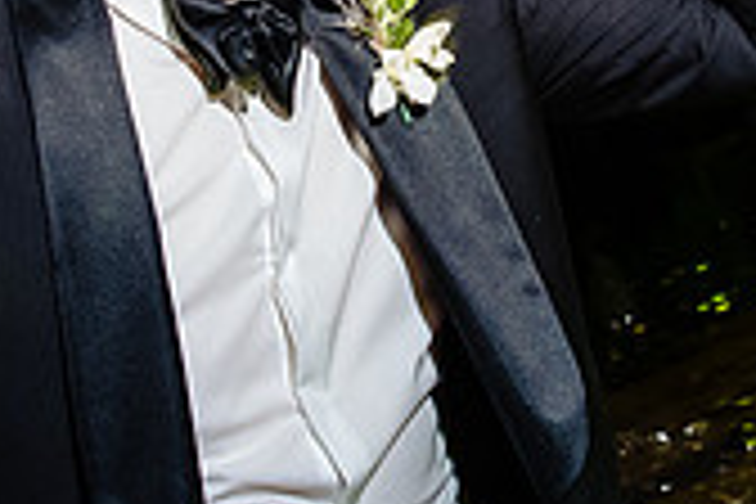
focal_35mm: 98
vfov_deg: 13.8
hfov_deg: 20.8
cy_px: 6
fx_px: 2058
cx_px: 404
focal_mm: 24
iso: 2000
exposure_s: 1/30
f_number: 7.1
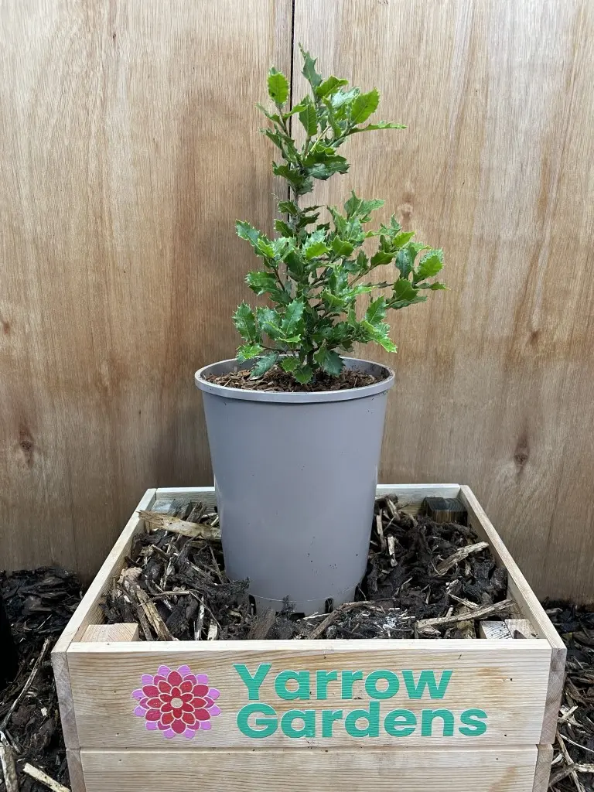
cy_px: 396
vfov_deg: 67.3
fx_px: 595
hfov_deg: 53.1
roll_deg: -1.7
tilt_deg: -15.2
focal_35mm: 26
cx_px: 297
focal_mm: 4.2
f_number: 1.6
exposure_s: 1/50
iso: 100
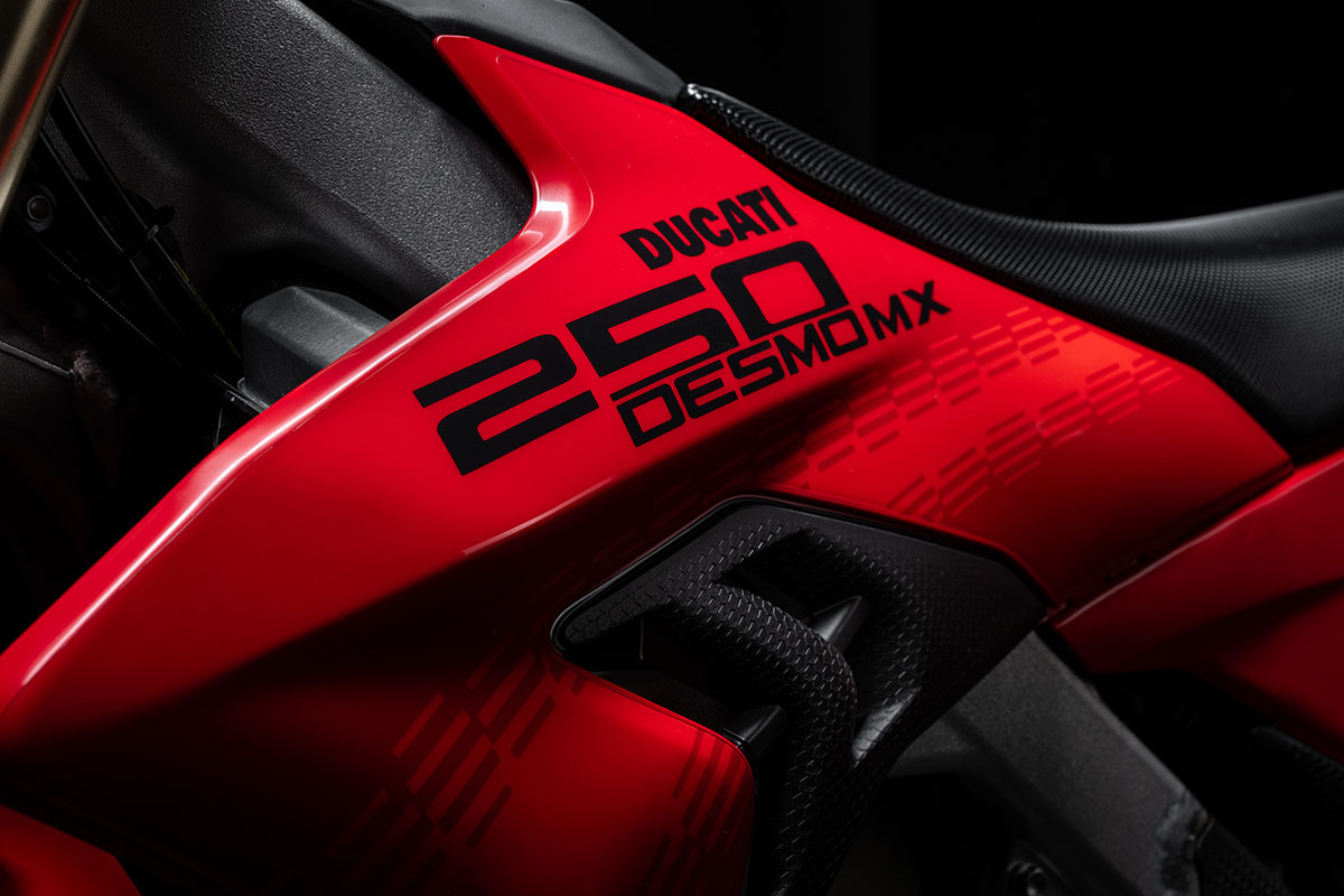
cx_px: 672
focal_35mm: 70
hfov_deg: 28.8
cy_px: 448
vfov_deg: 19.5
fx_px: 2613
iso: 100
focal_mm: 70
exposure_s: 1/125
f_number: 11
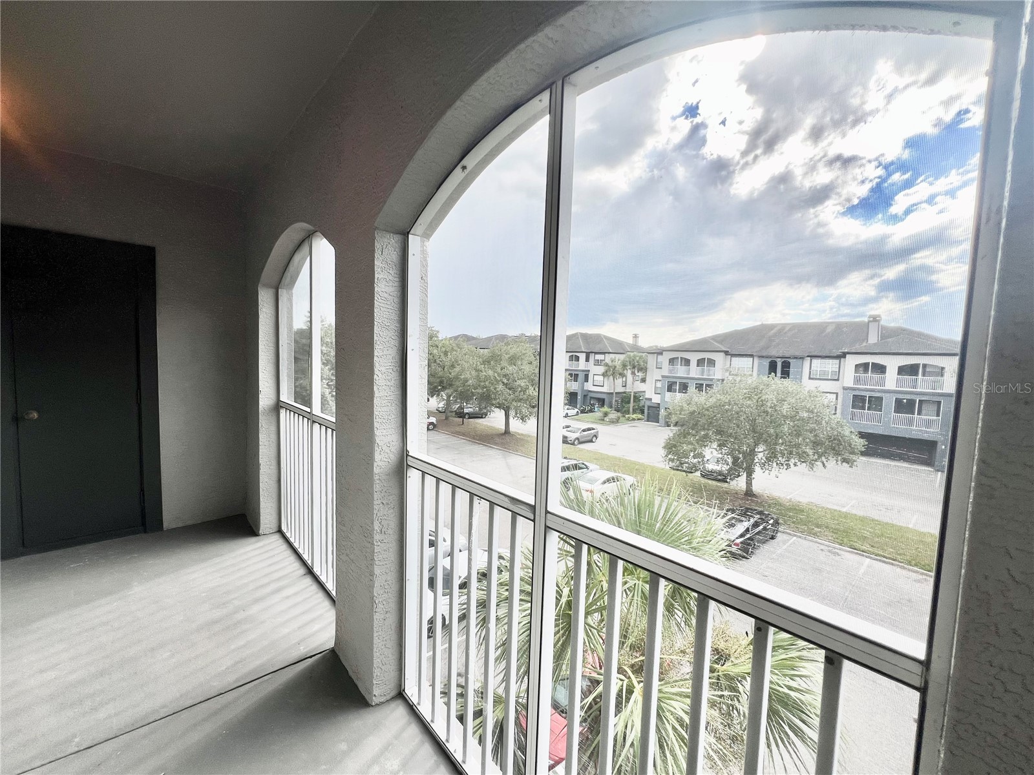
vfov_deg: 89.9
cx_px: 517
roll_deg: -2.2
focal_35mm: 13
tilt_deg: -5.2
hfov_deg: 106.2
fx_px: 388
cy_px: 388
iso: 32
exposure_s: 1/380
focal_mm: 1.57
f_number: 1.8
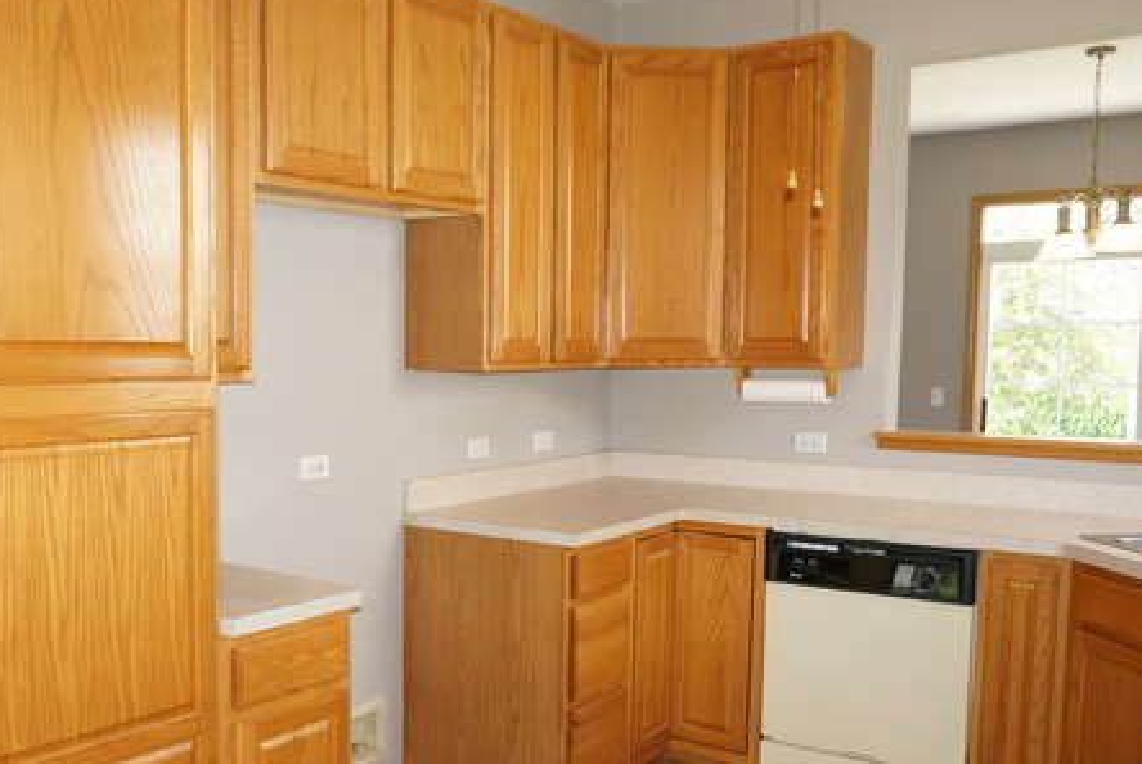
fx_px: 1166
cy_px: 450
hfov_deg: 51.4
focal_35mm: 37
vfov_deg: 36.2
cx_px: 396
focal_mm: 17
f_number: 4
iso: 320
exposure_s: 1/60
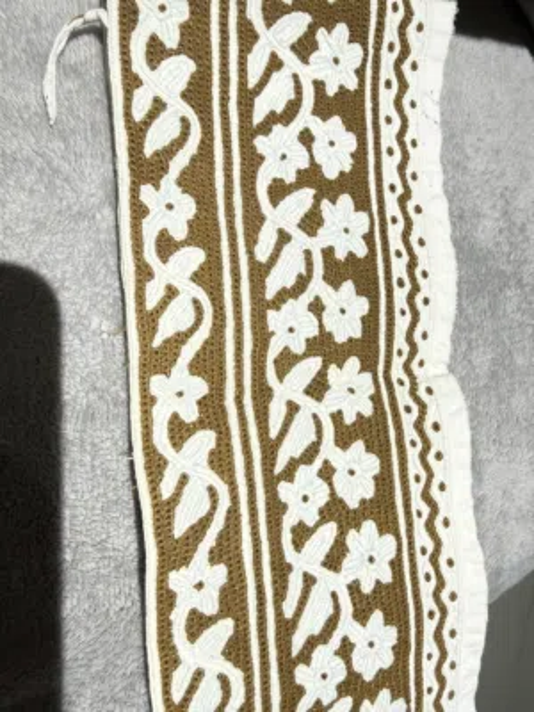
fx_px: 494
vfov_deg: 71.6
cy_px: 356
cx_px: 267
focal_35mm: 24
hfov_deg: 56.8
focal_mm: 2.22
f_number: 2.2
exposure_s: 1/50
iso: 320
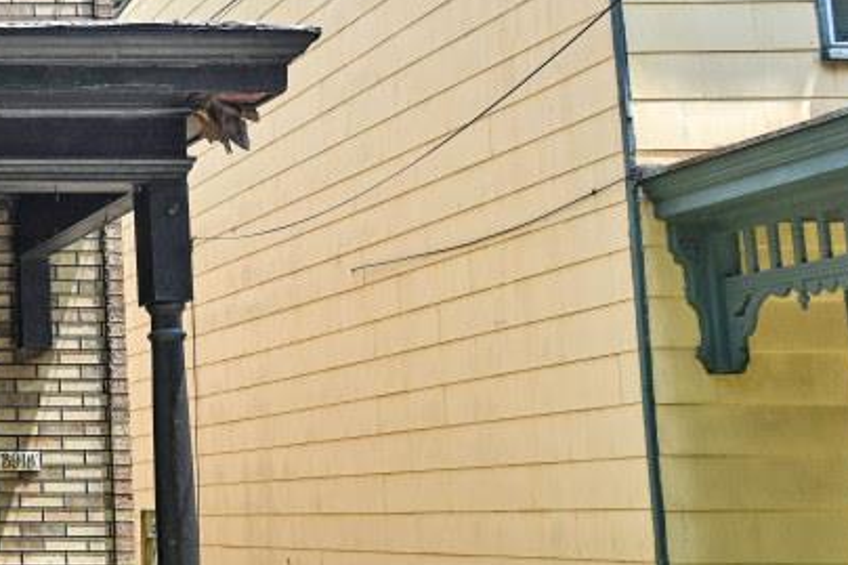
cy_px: 412
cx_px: -369
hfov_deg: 28.0
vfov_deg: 25.7
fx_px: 1224
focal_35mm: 52
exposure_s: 1/250
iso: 160
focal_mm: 14
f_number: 5.6
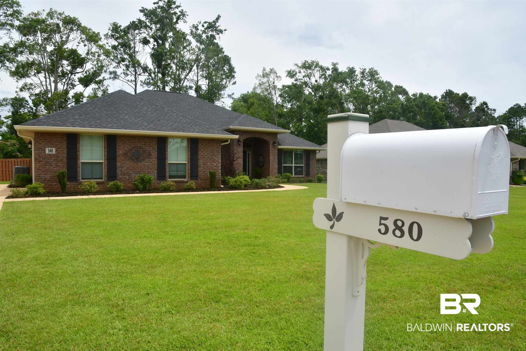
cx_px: 263
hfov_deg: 73.7
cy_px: 176
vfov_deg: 53.1
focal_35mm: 24
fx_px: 351
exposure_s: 1/500
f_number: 16
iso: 640
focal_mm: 16
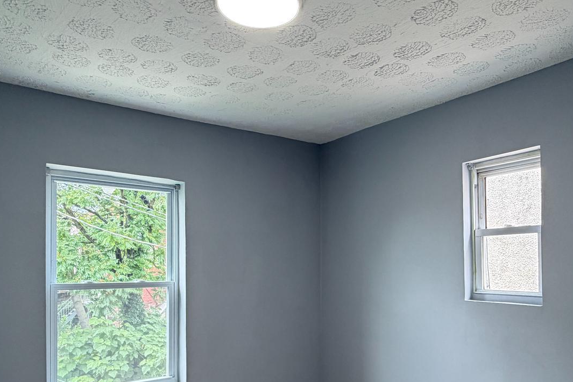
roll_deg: +0.3
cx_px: 313
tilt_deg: +1.2
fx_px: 446
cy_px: 258
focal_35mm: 28
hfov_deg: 65.3
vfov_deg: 45.6
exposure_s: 1/120
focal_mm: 2.22
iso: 125
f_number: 2.2
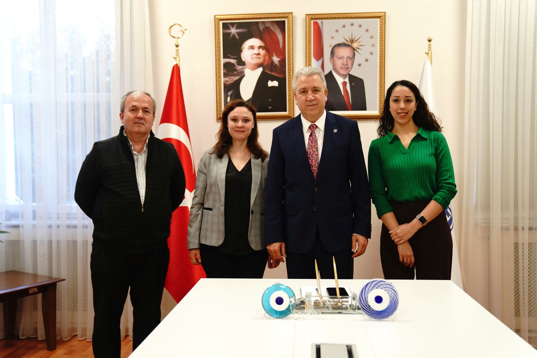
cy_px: 179
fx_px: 552
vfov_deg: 35.9
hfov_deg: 51.9
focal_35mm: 37
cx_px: 268
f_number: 2.8
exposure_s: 1/80
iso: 800
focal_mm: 37
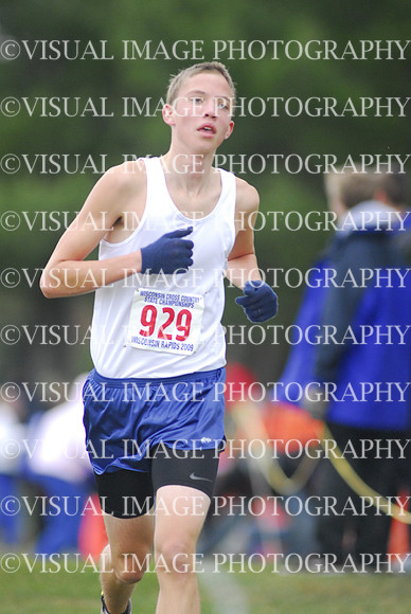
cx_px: 206
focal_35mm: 450
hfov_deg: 3.1
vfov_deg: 4.6
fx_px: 7687
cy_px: 307
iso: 800
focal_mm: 300
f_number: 4
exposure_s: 1/500
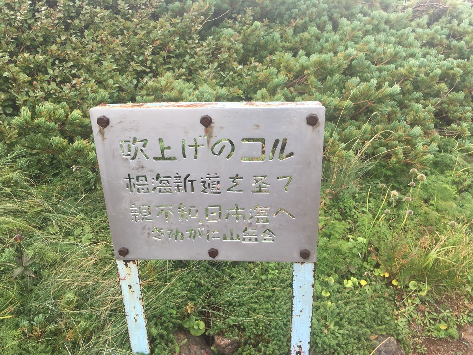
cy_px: 178
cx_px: 236
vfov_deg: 48.2
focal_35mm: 29
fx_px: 396
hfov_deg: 61.7
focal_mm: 4.15
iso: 25
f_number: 2.2
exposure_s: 1/333
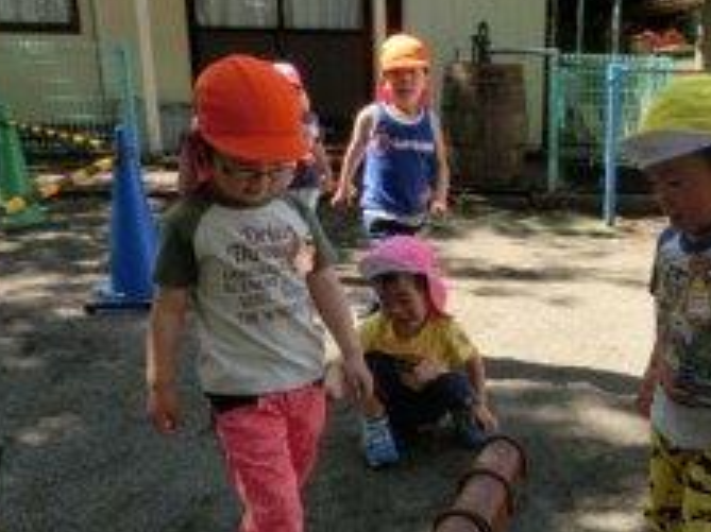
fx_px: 883
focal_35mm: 43
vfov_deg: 33.3
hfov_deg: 42.3
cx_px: 545
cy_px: 350
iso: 80
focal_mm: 4.24
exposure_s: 1/400
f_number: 3
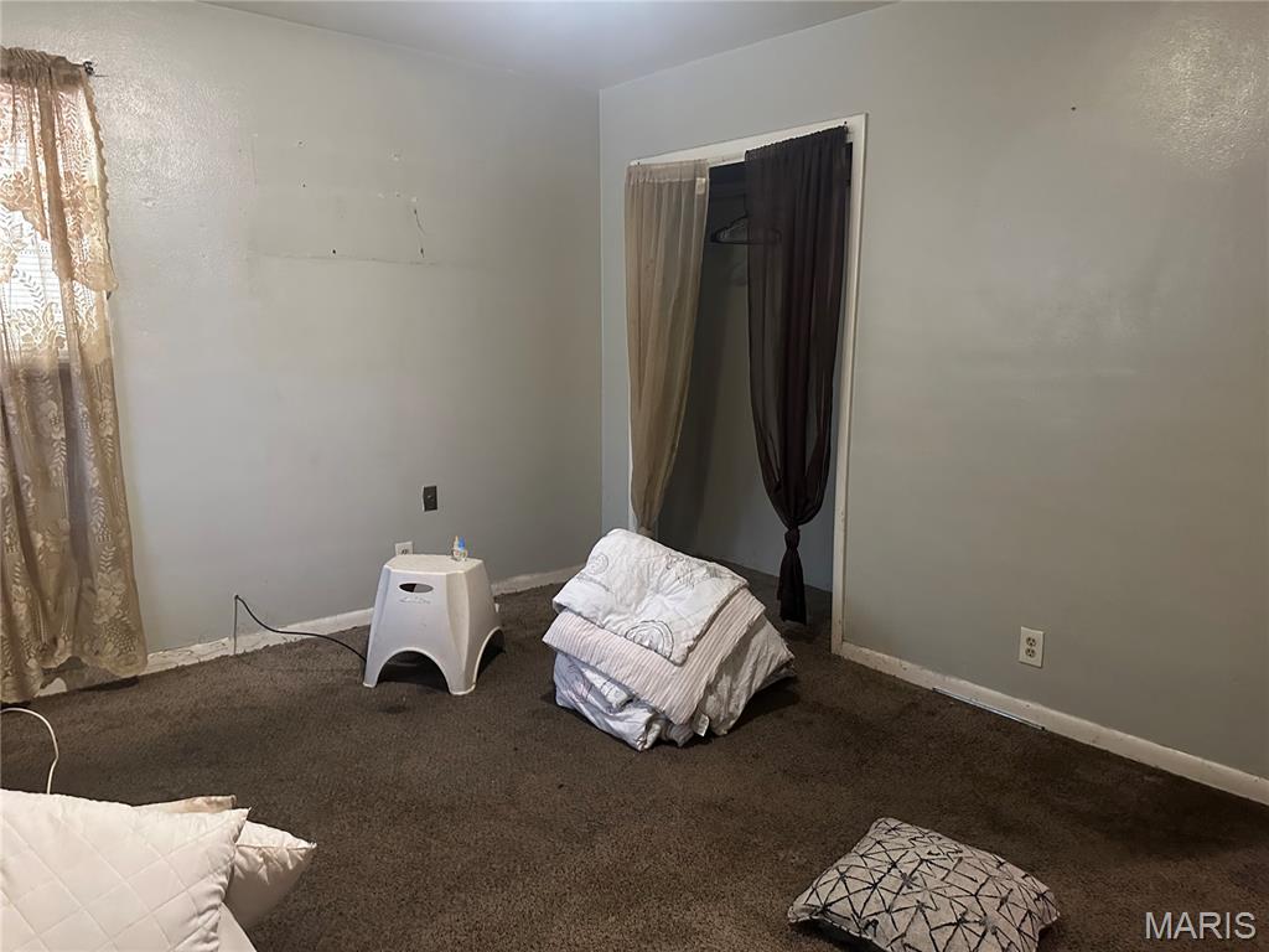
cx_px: 634
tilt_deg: -10.0
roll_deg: +0.1
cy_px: 476
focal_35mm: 24
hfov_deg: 71.6
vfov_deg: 56.8
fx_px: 880
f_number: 1.78
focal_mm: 6.86
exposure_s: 1/40
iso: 800
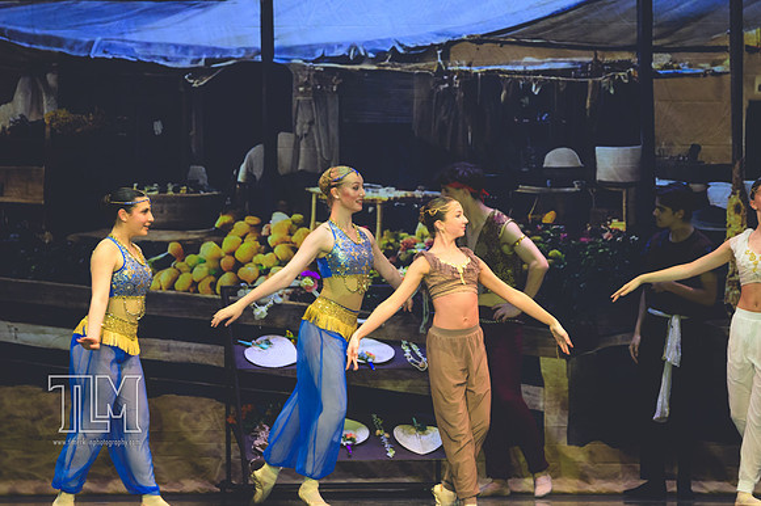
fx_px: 6338
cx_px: 380
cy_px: 253
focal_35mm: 300
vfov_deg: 4.6
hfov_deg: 6.9
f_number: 2.8
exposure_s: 1/500
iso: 2000
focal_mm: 200
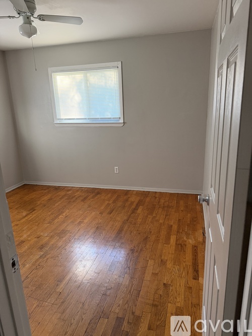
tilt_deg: -15.1
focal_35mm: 24
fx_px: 233
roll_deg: +2.8
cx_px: 126
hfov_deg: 56.8
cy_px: 168
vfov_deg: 71.6
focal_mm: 6.76
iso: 320
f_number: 1.78
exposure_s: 1/60
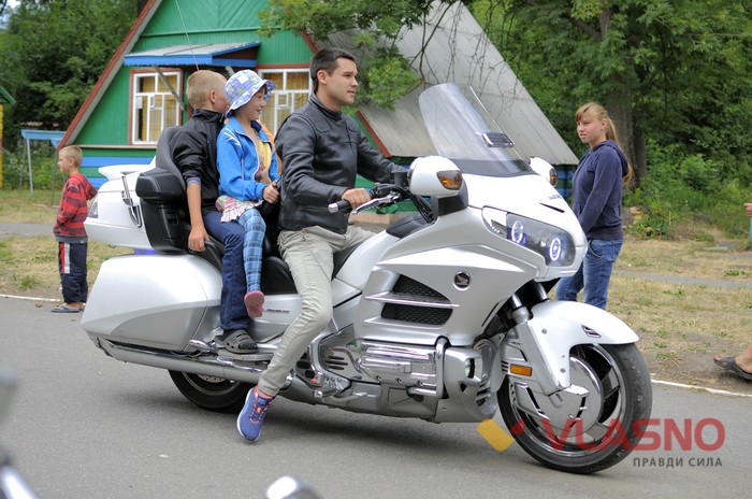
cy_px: 250
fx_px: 1095
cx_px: 376
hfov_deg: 37.9
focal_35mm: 52
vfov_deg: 25.7
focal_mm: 35
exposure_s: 1/500
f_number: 3.5
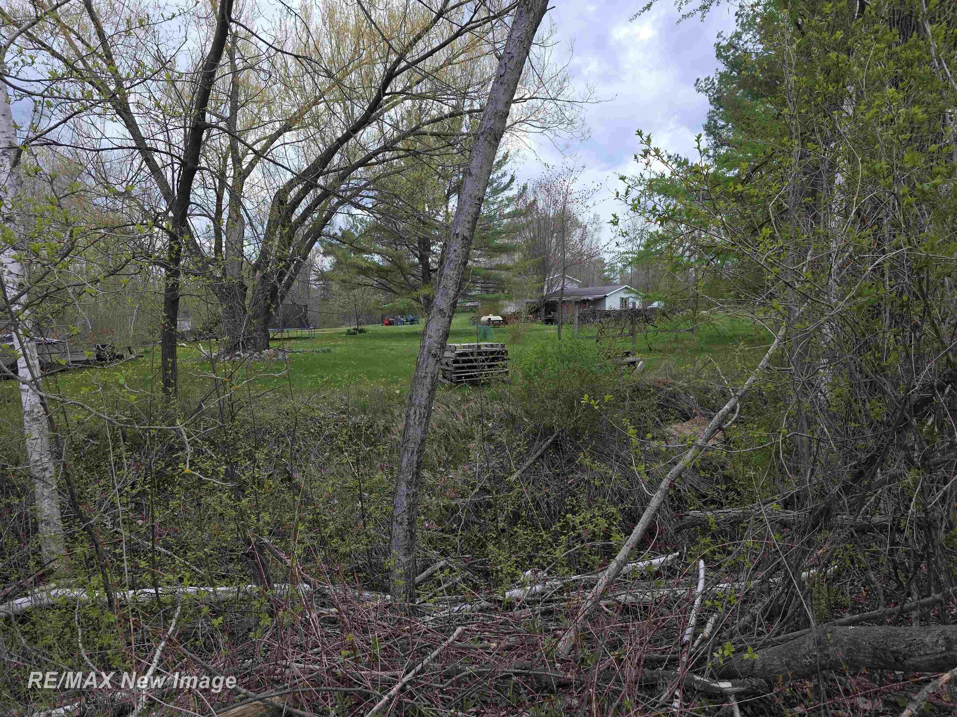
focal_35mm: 23
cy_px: 358
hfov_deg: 73.9
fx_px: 636
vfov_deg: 58.9
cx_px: 478
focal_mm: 6.3
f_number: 1.7
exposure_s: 1/246
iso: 12
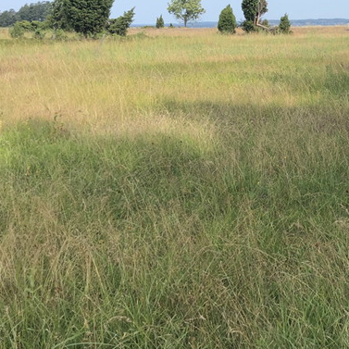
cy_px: 86
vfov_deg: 26.9
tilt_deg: -4.0
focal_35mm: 63
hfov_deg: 26.1
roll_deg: +0.6
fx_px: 719
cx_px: 336
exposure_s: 1/1548
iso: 20
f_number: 1.8
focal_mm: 3.99
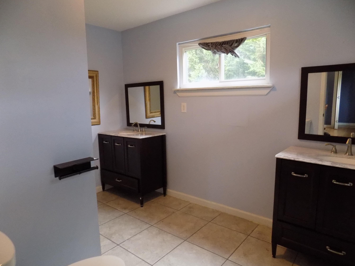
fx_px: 236
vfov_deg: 58.9
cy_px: 133
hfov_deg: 73.9
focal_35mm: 23
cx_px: 178
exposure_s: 1/15
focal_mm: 4
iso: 400
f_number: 3.1
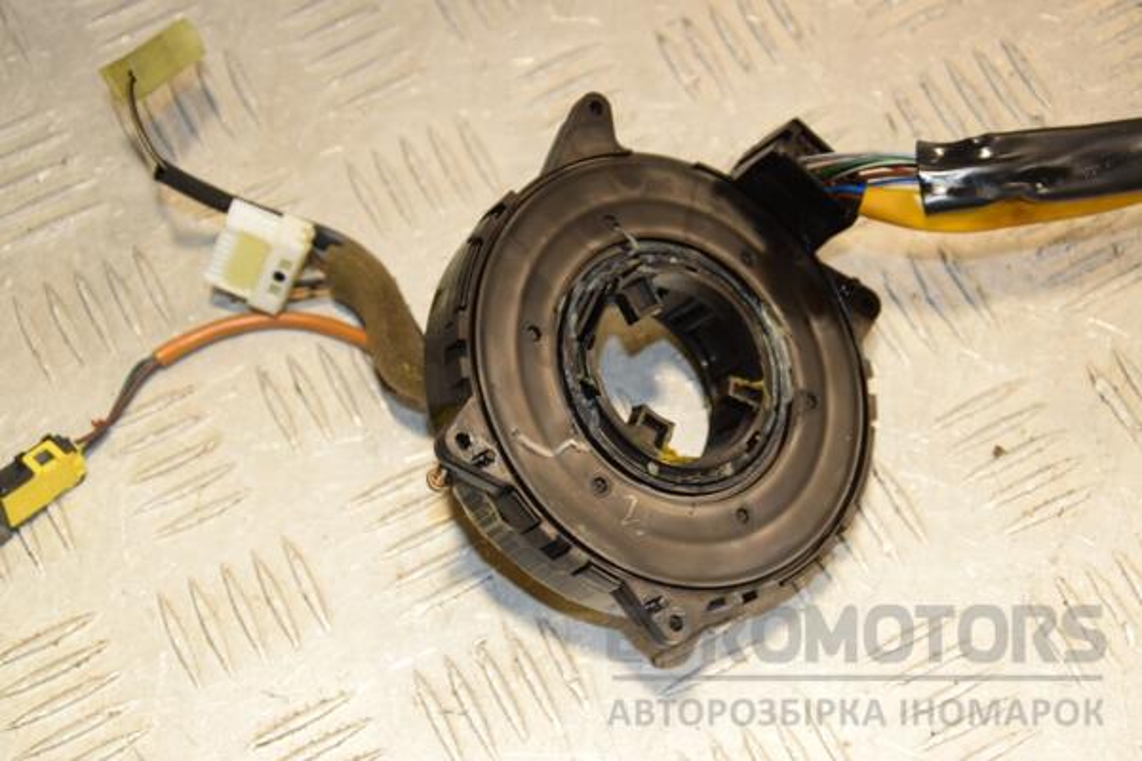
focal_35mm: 78
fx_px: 2474
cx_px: 571
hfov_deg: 26.0
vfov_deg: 17.5
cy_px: 380
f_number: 6.3
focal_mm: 52
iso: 800
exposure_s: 1/200
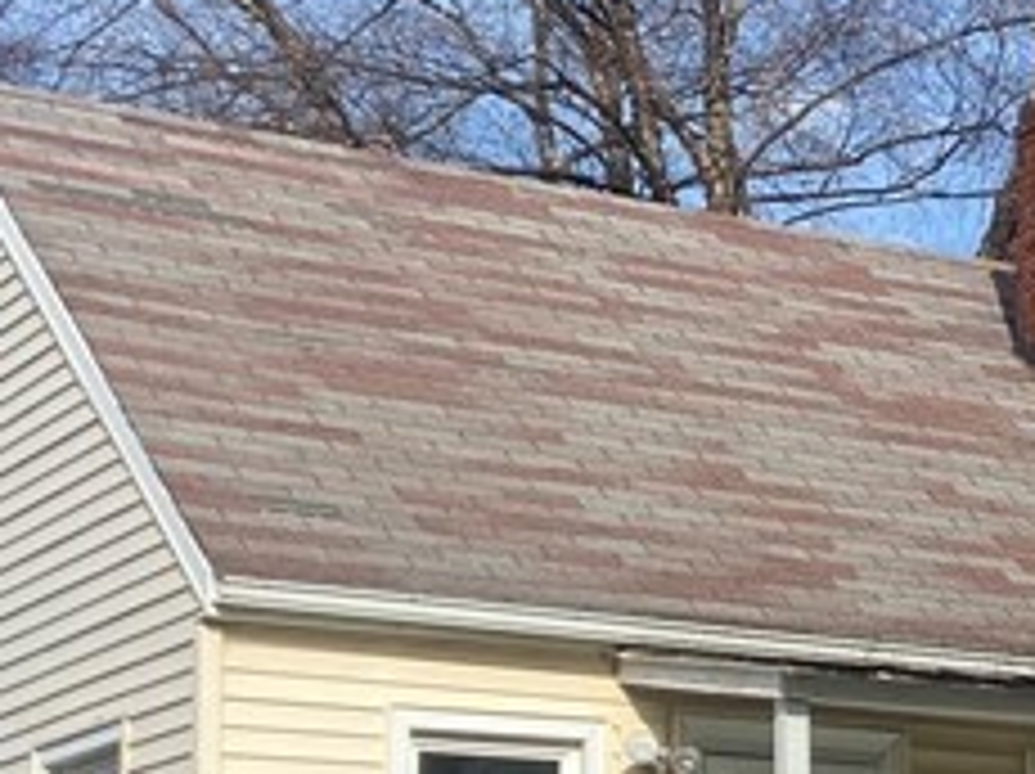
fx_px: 3465
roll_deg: -0.1
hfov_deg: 16.1
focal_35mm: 116
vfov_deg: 12.5
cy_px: 868
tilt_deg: +4.1
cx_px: 1368
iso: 32
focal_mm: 4.25
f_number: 1.8
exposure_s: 1/3205
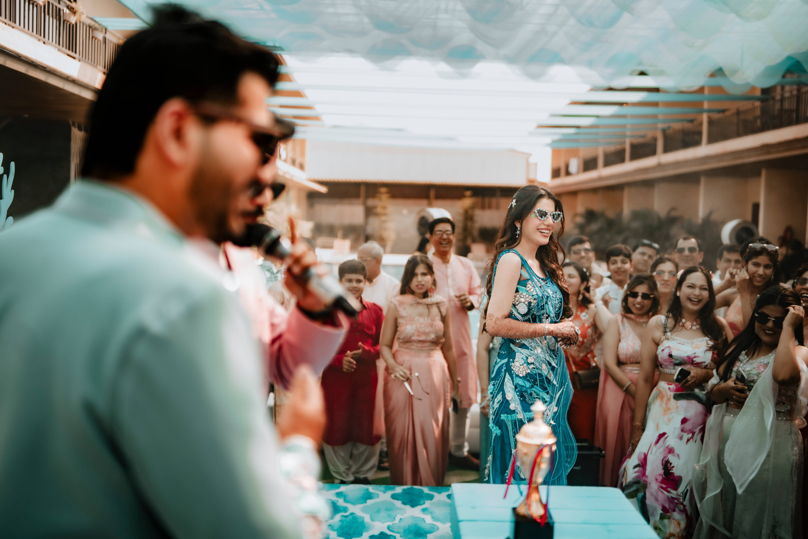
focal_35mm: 35
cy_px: 270
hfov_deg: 54.4
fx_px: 785
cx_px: 404
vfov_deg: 37.9
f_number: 1.4
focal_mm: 35
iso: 80
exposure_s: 1/1000
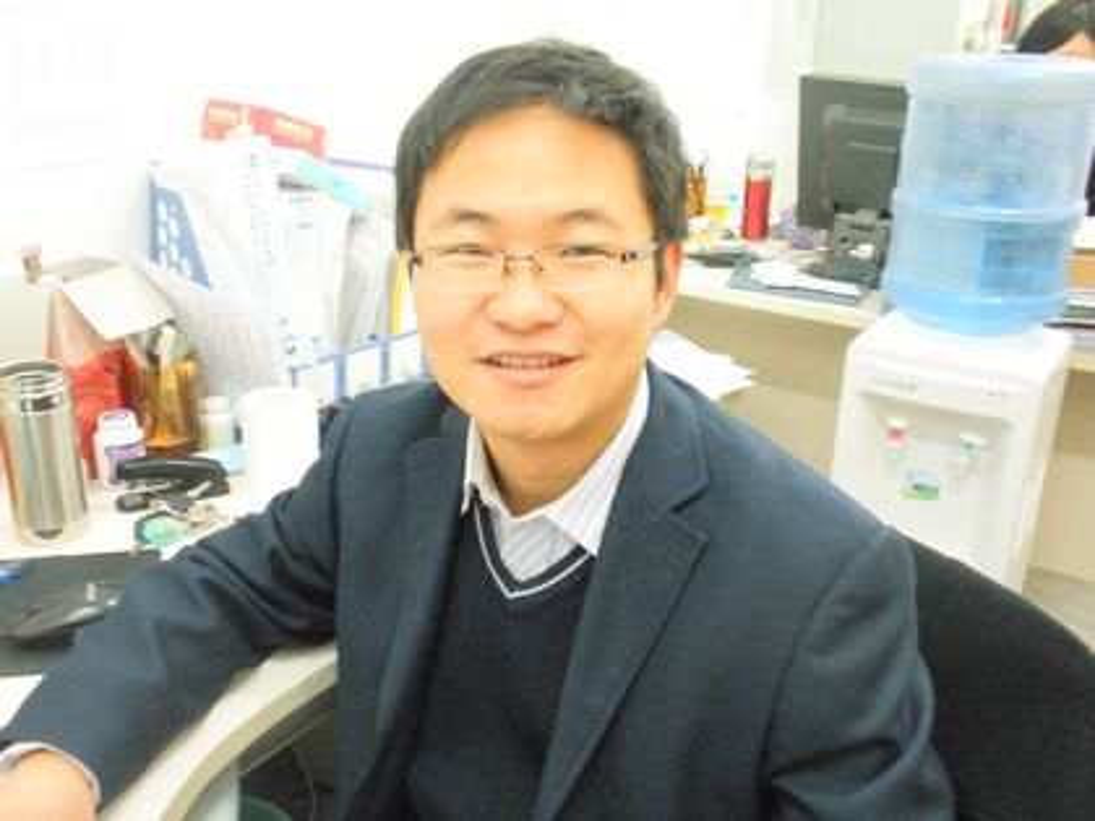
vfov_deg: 38.7
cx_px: 548
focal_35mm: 37
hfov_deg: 50.1
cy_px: 410
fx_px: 1170
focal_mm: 6.6
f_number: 3.5
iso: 200
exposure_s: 1/6
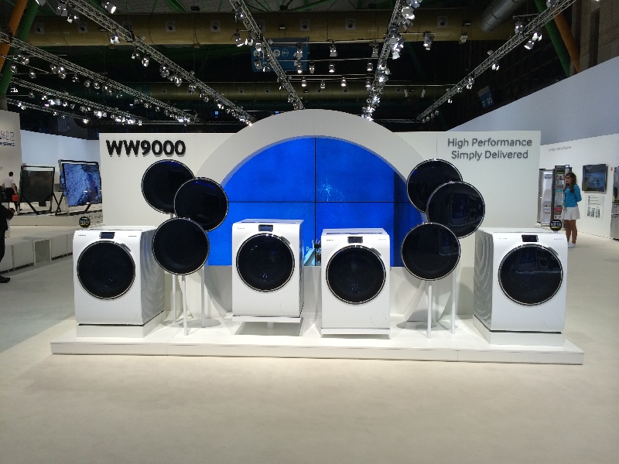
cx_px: 310
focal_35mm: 30
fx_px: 536
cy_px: 232
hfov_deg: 60.0
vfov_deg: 46.8
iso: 64
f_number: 2.2
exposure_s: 1/120
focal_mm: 4.12
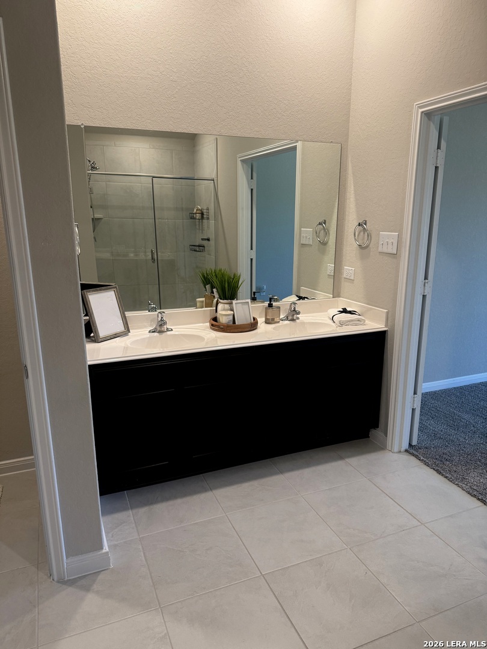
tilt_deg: -13.2
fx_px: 450
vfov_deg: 71.6
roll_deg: -1.3
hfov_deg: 56.8
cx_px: 244
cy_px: 324
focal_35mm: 24
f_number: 1.78
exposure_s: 1/120
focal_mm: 6.76
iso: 200
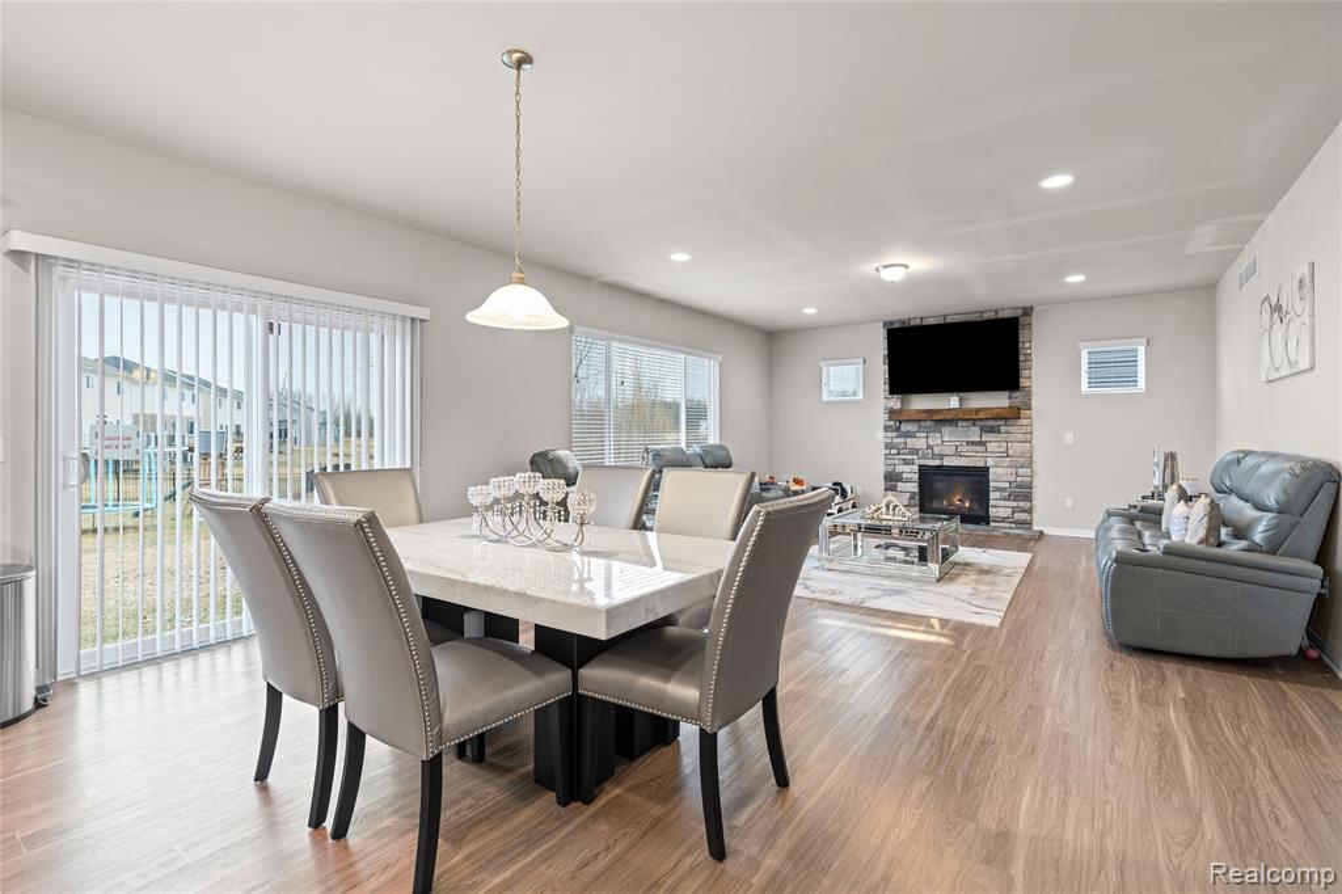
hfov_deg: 96.8
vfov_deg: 73.7
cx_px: 671
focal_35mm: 16
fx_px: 596
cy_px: 447
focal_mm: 16
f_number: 3.5
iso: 1250
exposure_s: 1/30
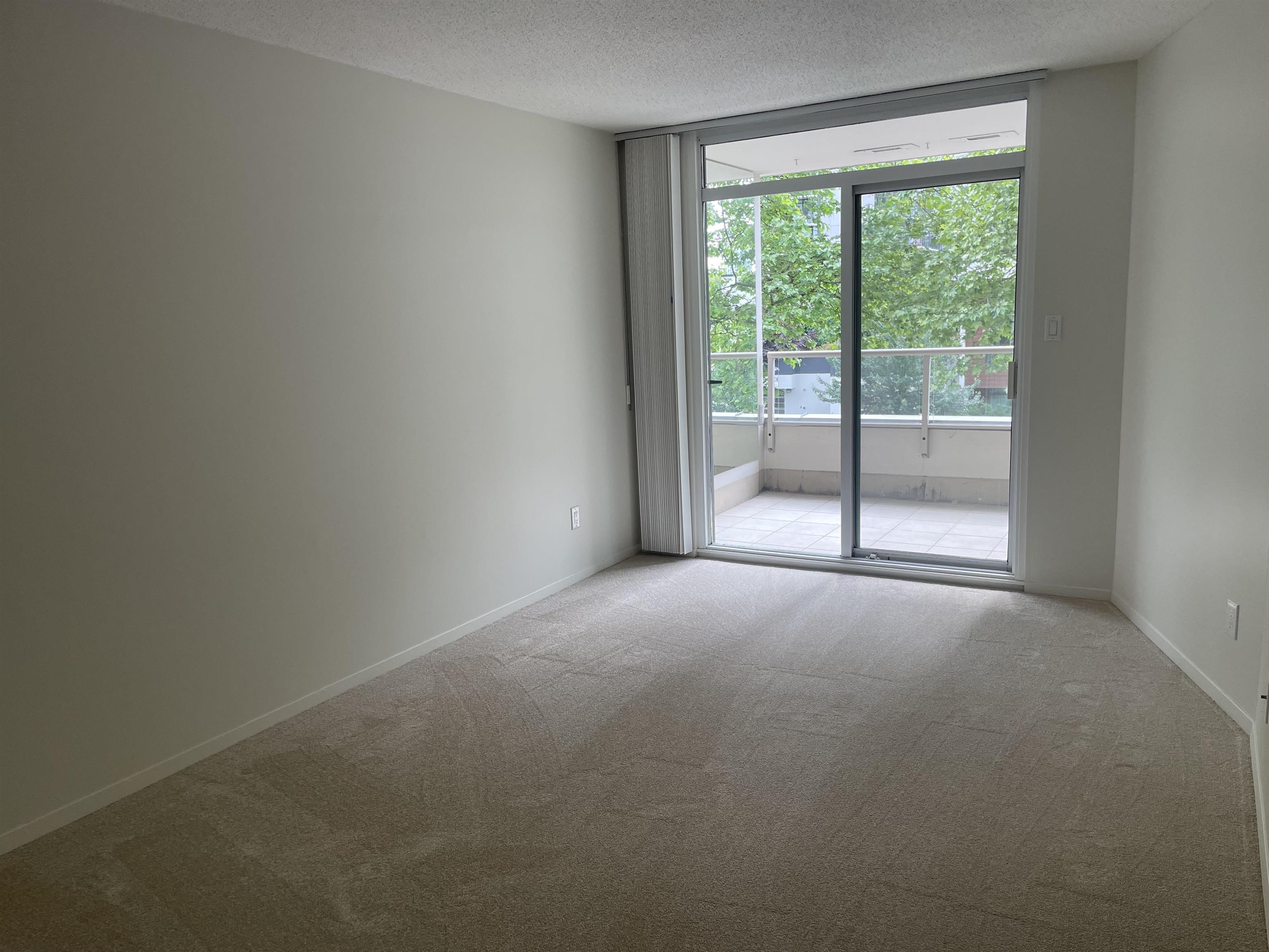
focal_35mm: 26
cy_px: 476
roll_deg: +4.0
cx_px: 634
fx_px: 953
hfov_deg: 67.3
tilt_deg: -9.5
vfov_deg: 53.1
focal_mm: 4.2
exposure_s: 1/120
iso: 64
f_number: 1.6
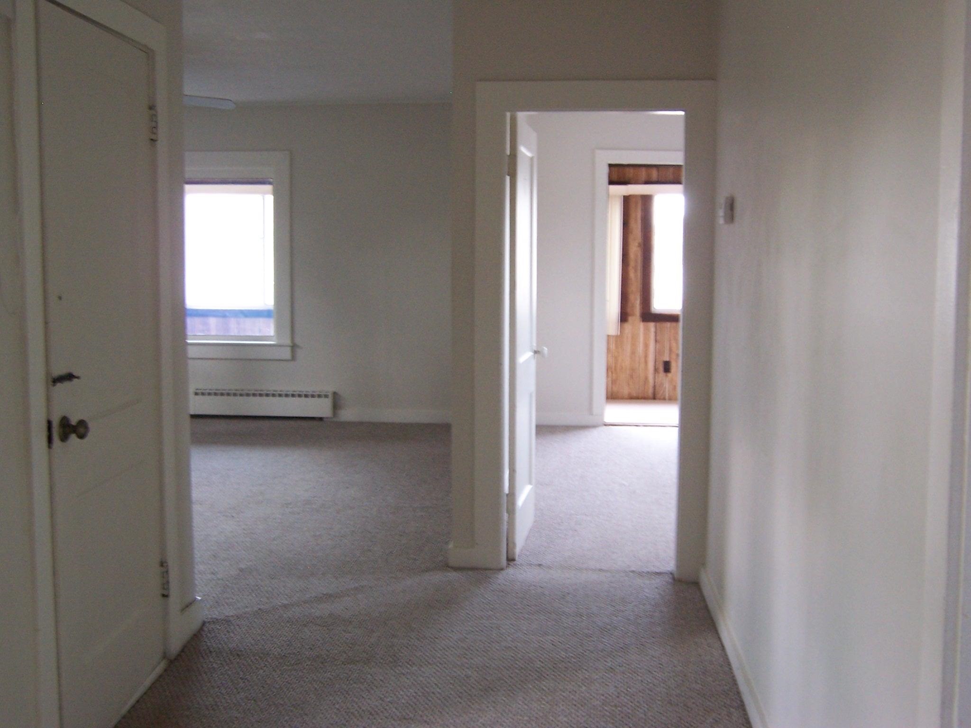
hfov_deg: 46.8
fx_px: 1122
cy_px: 364
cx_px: 486
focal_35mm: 40
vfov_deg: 36.0
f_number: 4
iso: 140
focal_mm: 6.7
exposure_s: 1/8
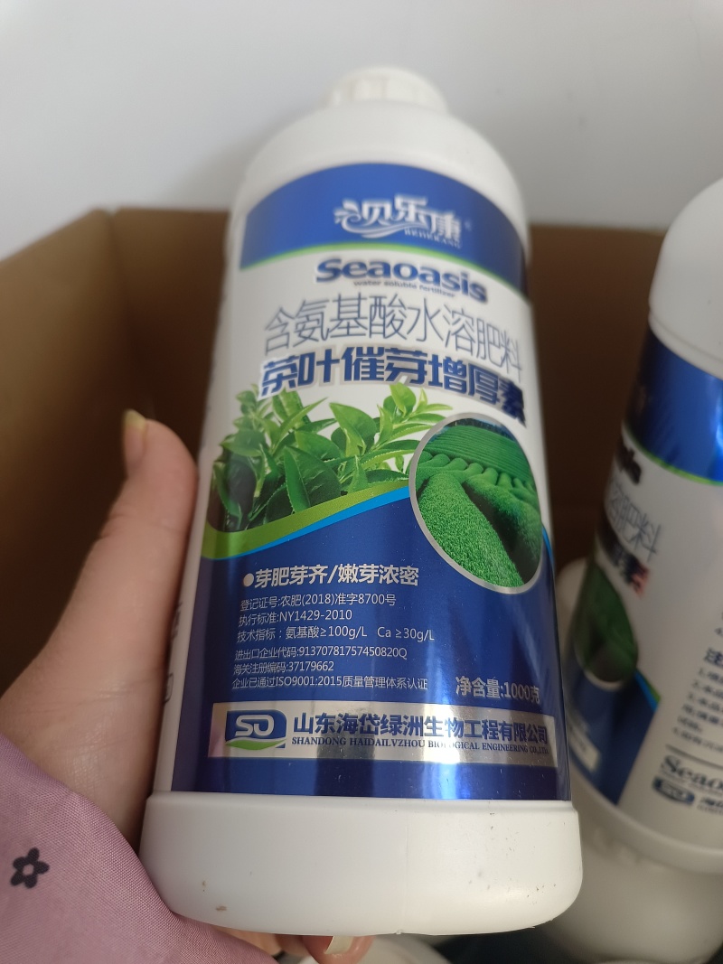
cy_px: 482
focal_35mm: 23
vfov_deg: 73.9
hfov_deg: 58.9
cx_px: 362
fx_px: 641
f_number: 1.88
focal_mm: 5.59
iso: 696
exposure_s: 1/100
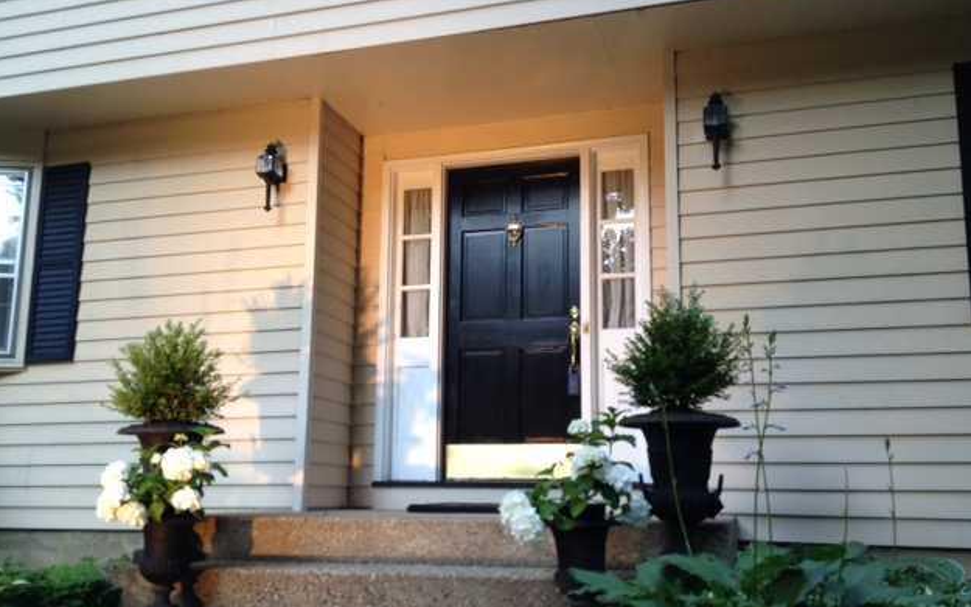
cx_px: 491
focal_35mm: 38
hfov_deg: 51.5
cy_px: 334
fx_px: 1006
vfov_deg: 33.6
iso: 100
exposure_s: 1/20
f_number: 2.4
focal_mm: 4.28
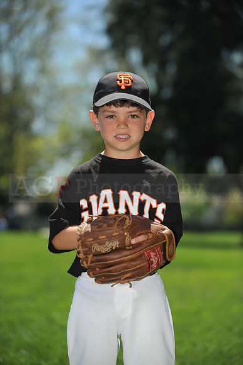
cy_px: 182
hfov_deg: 12.2
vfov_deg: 18.3
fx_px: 1135
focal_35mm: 112
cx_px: 122
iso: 200
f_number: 4
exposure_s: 1/2000
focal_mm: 112
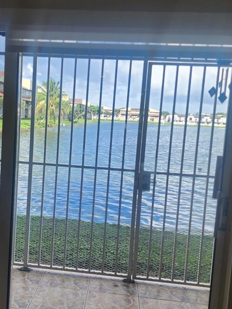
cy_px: 158
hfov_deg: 34.8
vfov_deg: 45.8
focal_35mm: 41
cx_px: 76
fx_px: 366
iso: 20
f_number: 1.8
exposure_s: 1/180
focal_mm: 6.4
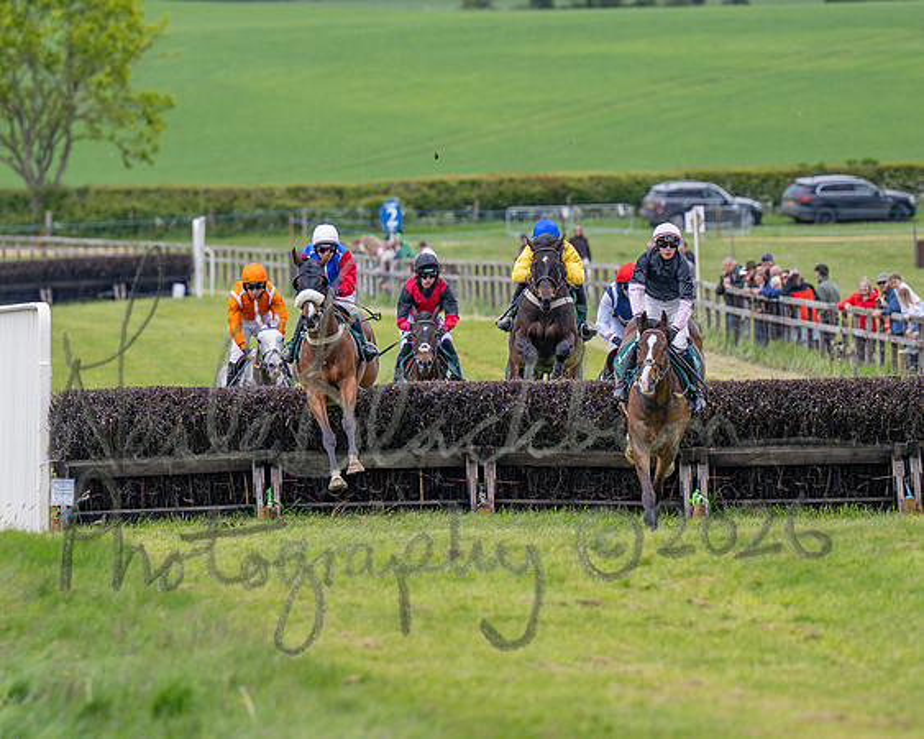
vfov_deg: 3.6
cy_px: 406
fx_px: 11680
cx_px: 408
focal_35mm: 427
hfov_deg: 4.5
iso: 200
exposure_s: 1/1600
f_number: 2.8
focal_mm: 175
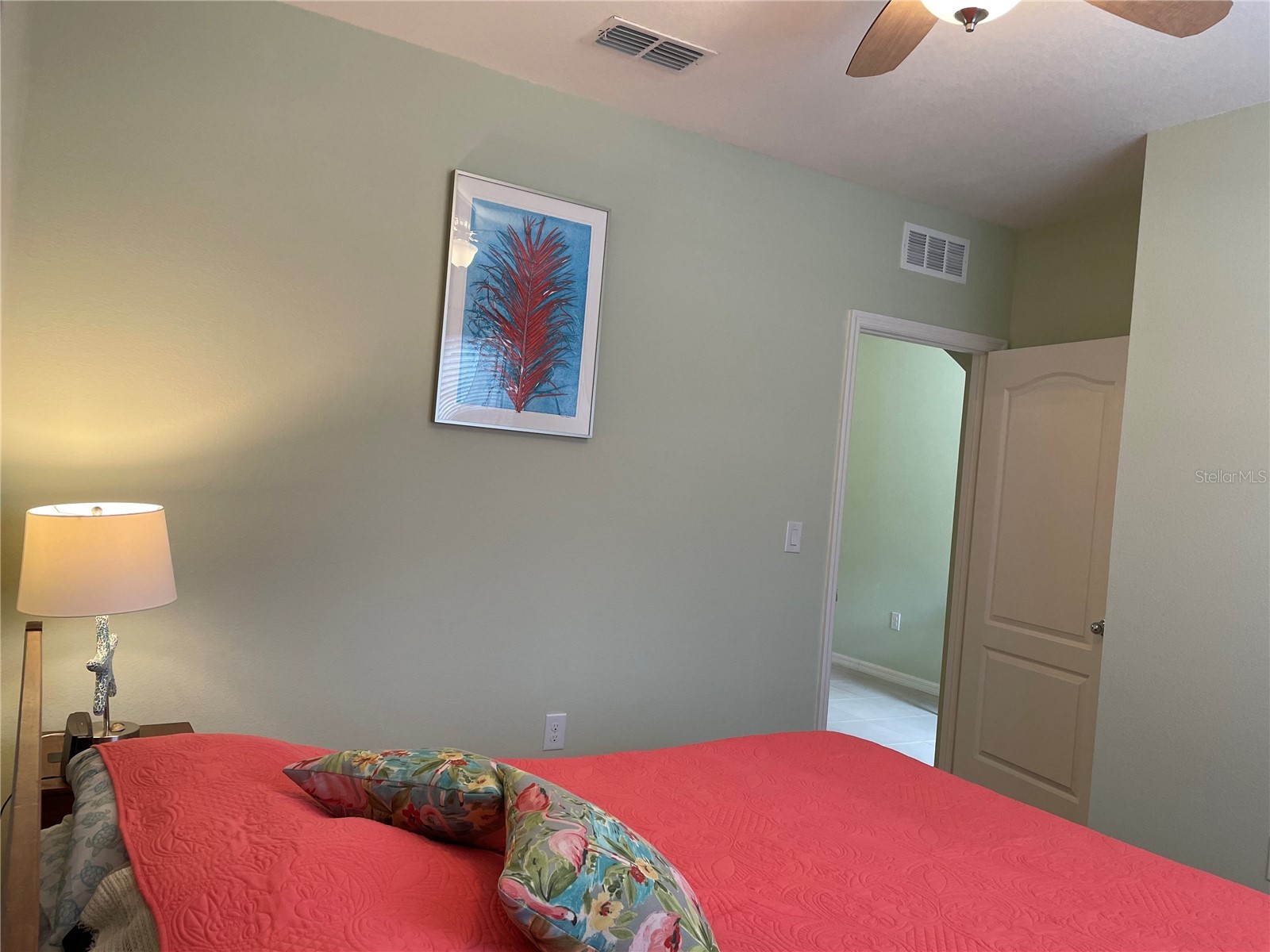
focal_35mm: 26
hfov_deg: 67.3
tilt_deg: -0.4
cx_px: 635
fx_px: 954
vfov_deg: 53.1
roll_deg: -5.1
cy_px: 476
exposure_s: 1/120
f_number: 1.6
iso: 125
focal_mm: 4.2
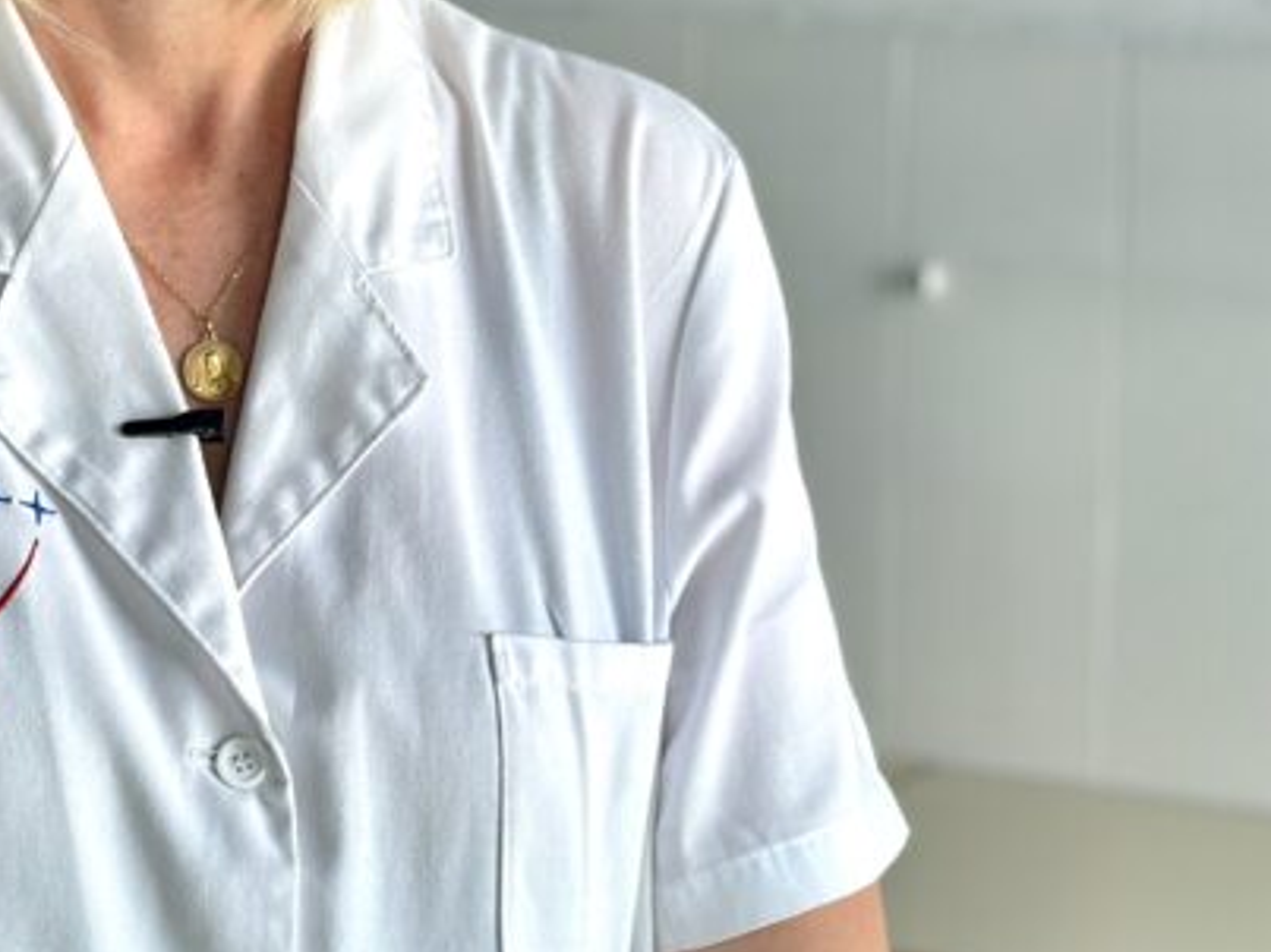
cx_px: 369
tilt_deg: -3.8
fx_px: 4478
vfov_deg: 12.0
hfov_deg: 16.1
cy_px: 76
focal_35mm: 122
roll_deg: +0.1
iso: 100
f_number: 1.78
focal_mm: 6.86
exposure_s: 1/121
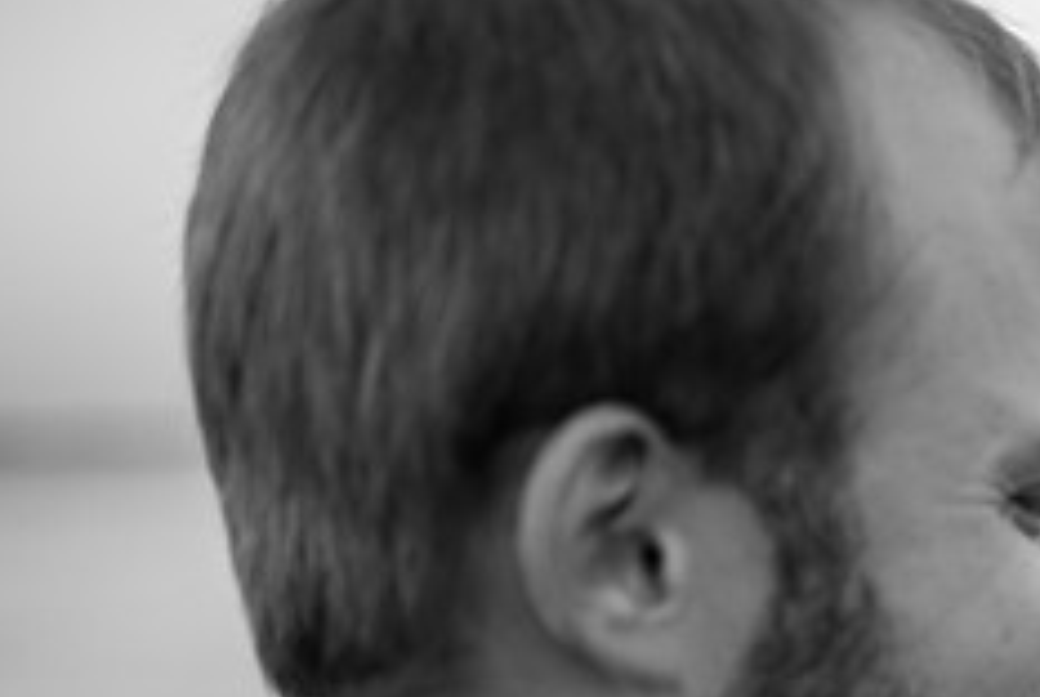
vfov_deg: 15.4
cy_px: 757
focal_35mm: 87
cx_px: 1205
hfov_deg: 21.8
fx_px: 2516
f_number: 1.4
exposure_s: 1/640
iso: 250
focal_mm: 35
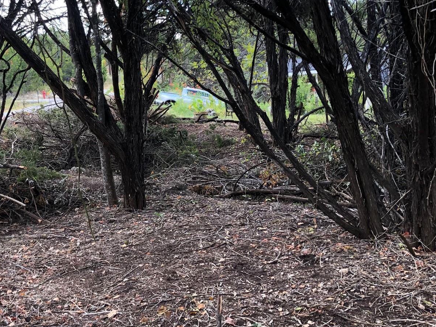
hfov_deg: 38.4
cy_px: 135
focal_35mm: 48
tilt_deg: +1.5
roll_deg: +6.4
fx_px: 605
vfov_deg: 30.2
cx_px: 97
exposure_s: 1/120
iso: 40
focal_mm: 3.99
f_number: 1.8
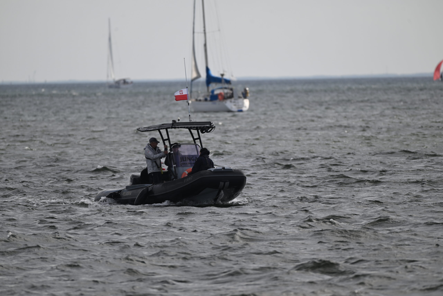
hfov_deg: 3.4
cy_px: 148
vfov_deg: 2.3
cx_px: 222
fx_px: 7383
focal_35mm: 600
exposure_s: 1/640
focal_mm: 600
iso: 125
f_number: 6.3
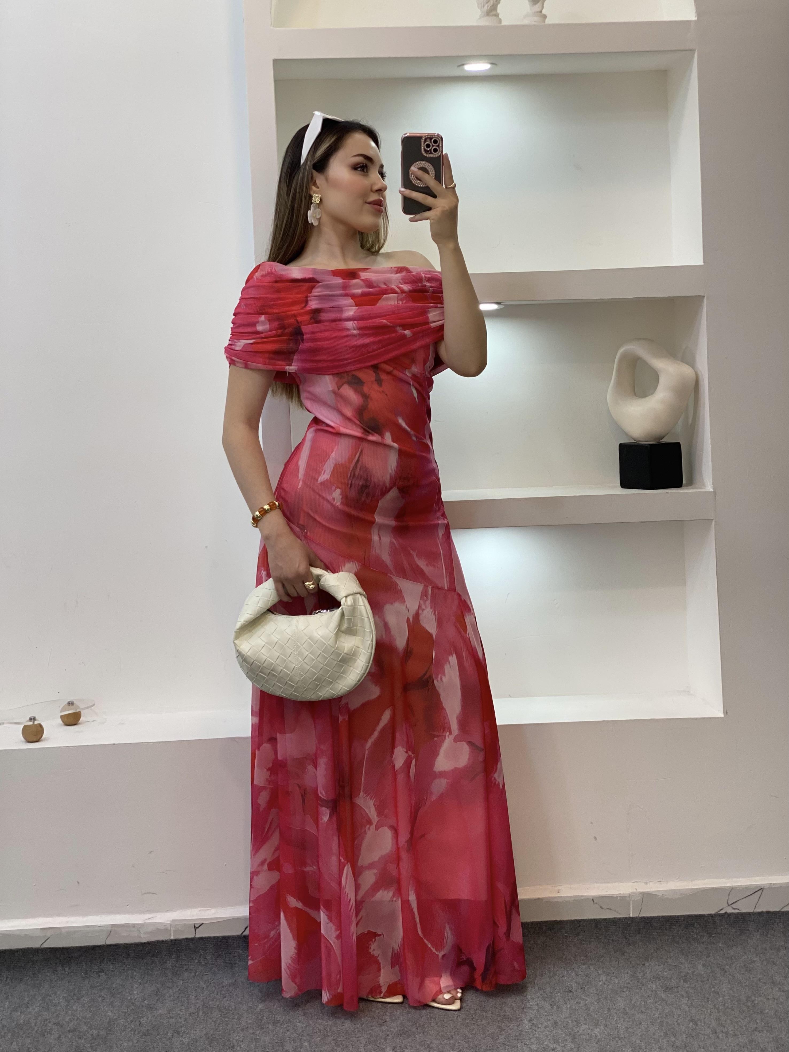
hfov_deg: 28.0
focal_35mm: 52
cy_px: 526
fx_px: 1580
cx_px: 394
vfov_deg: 36.8
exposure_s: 1/100
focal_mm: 6
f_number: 2
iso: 80
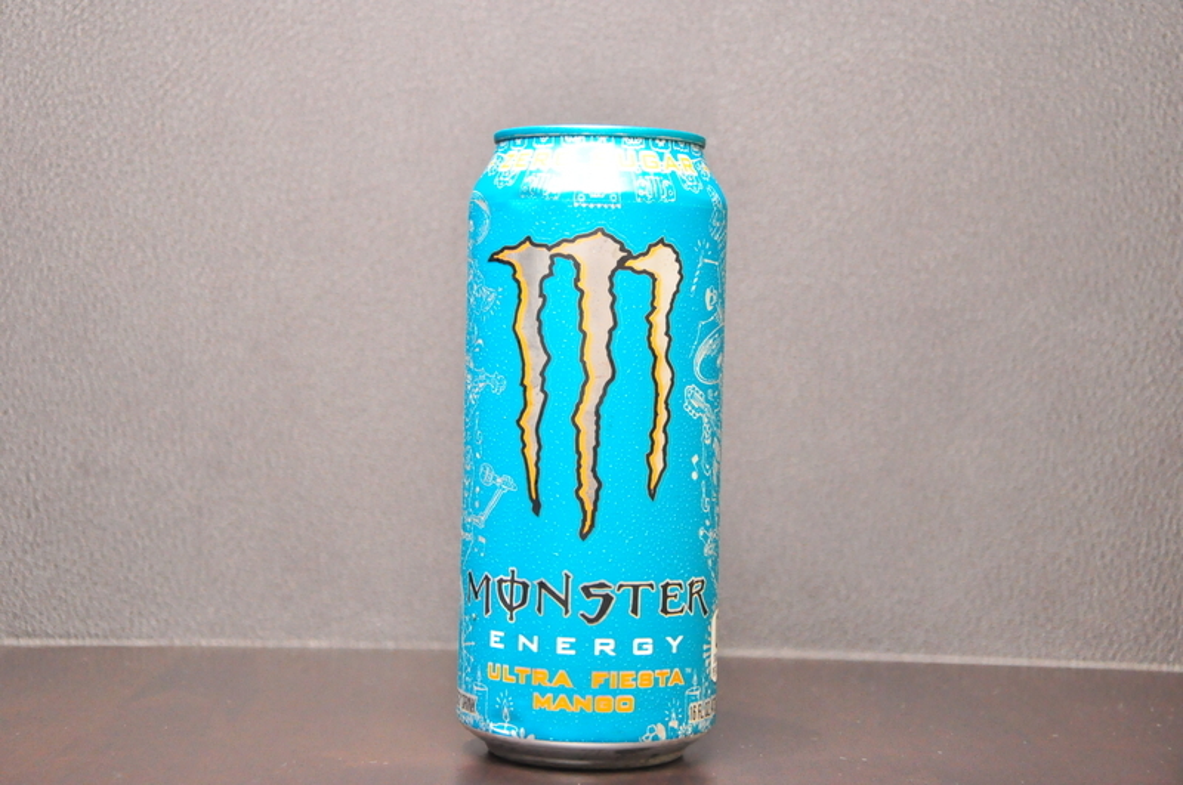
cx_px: 592
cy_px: 392
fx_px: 2215
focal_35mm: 68
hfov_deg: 29.9
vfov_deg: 20.1
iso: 3200
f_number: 5.6
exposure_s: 1/30
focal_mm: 45
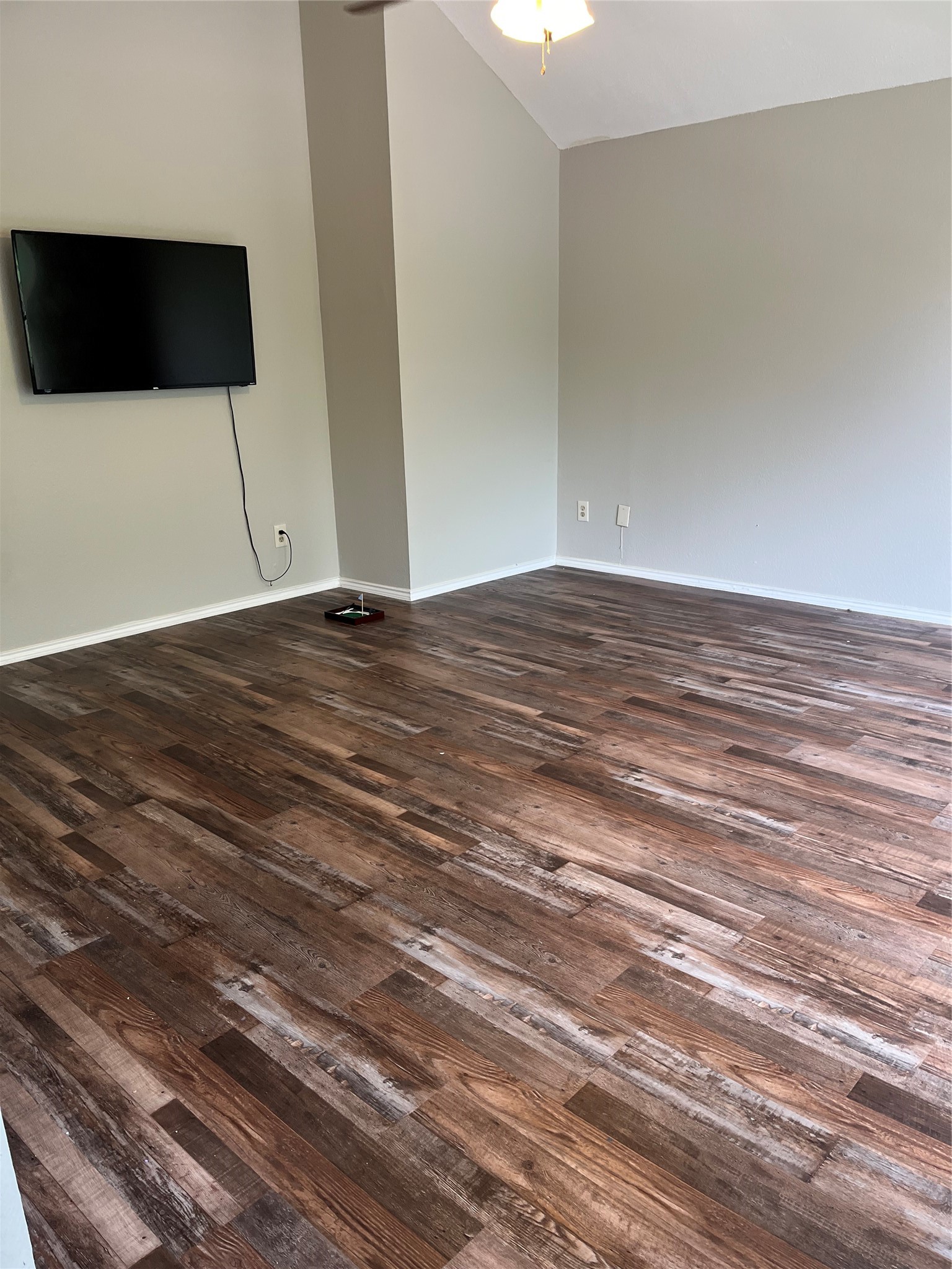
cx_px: 476
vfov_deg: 67.3
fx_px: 953
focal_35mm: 26
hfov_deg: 53.1
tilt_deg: -15.9
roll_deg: +1.6
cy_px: 634
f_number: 1.6
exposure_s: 1/120
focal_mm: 5.1
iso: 125
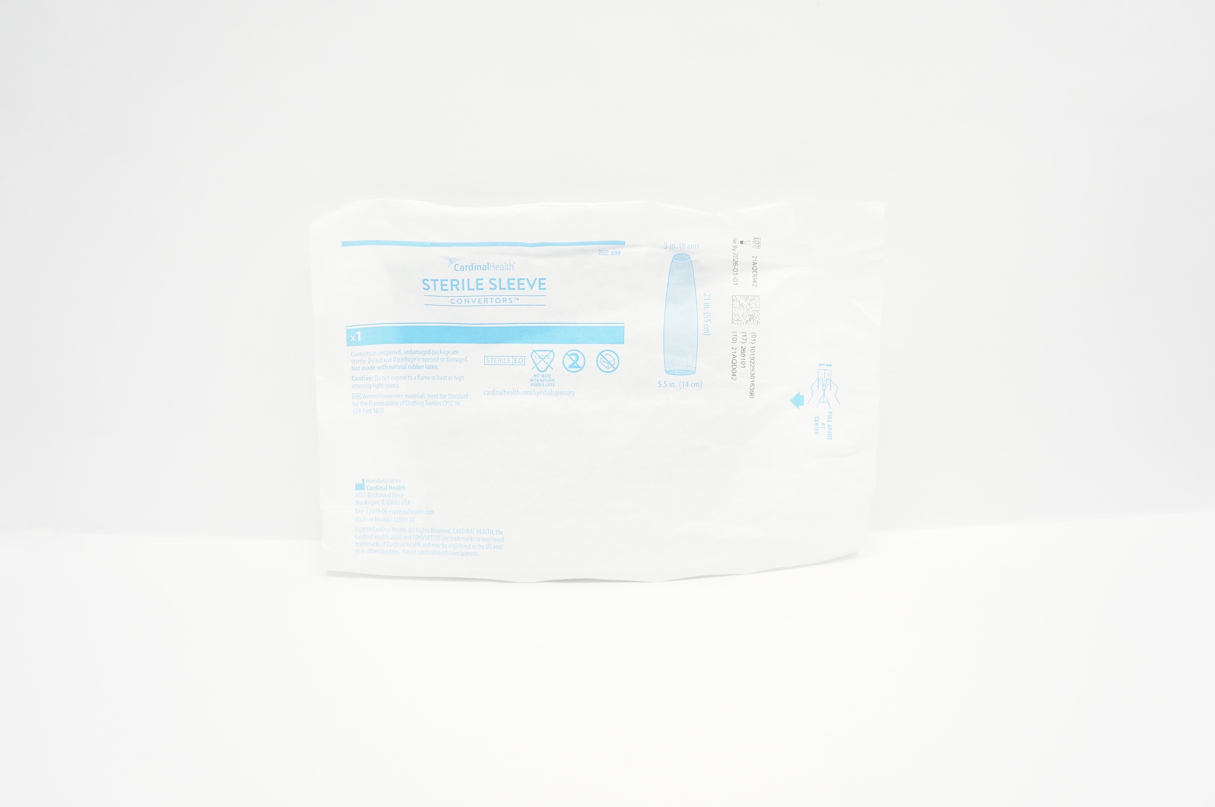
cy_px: 404
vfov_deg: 47.8
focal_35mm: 27
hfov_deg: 67.4
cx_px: 608
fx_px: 910
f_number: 5.6
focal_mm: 18
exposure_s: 1/60
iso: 800
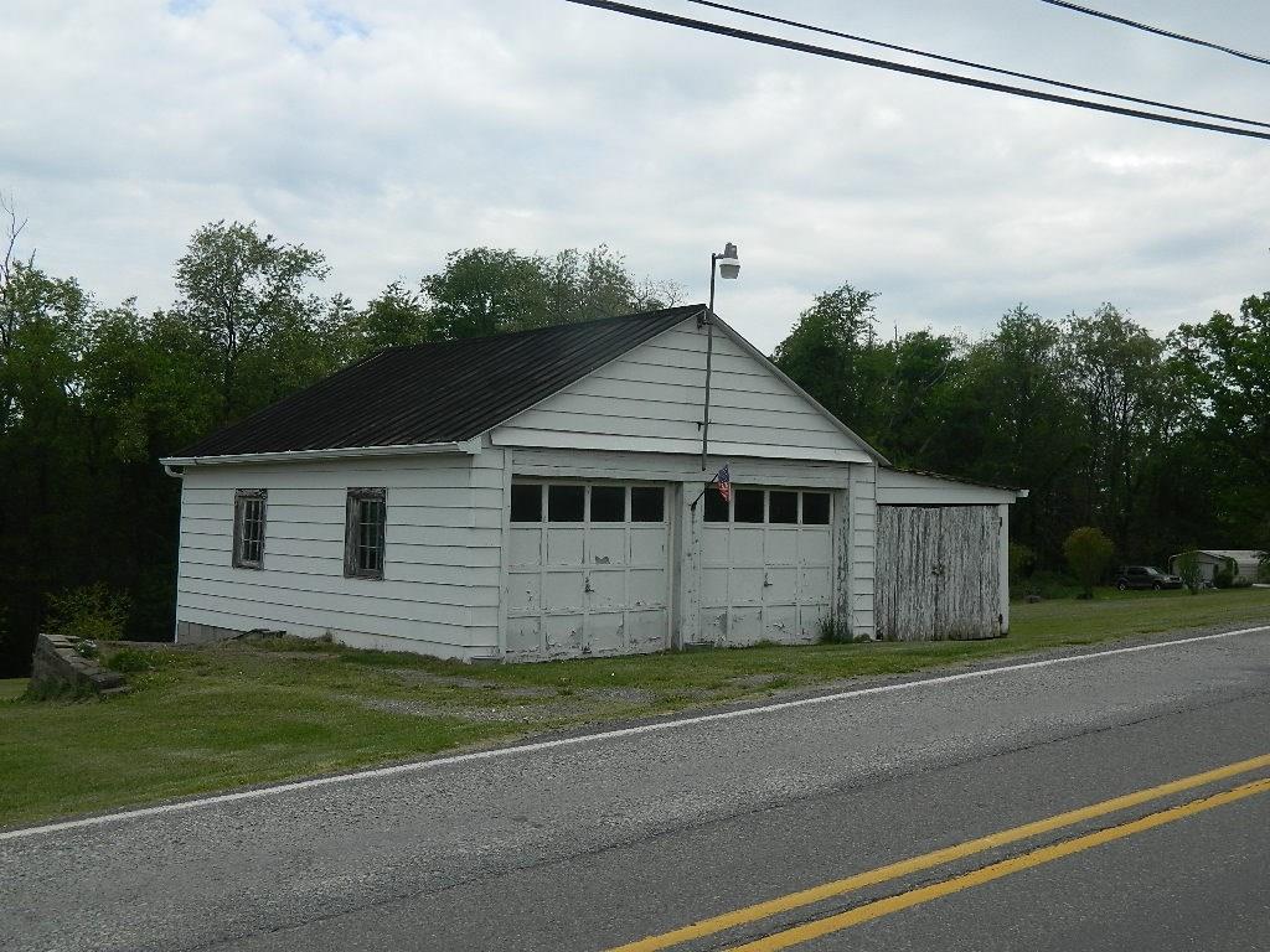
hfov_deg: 45.8
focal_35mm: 41
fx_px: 1504
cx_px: 635
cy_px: 476
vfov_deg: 35.1
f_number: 3.5
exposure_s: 1/800
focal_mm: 7.3
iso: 80
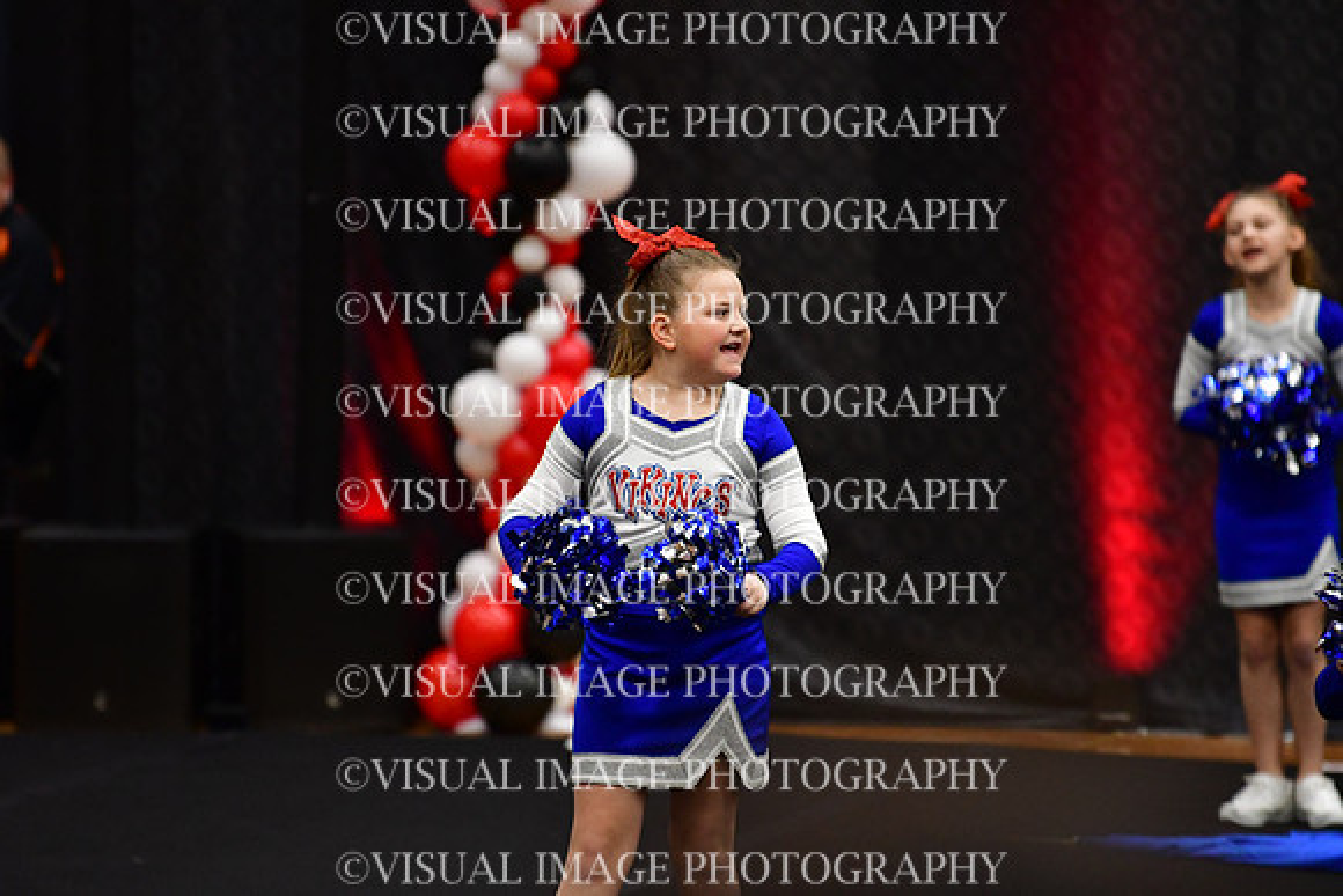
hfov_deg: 6.9
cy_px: 448
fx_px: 11194
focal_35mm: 300
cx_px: 672
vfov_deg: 4.6
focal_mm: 200
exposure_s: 1/800
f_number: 2.8
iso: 4000
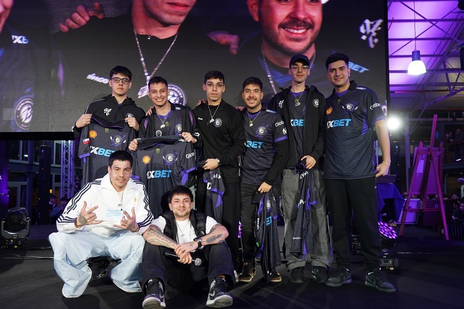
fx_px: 425
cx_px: 232
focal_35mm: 33
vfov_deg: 39.9
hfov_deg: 57.2
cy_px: 154
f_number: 4
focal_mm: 33
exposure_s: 1/100
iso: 800
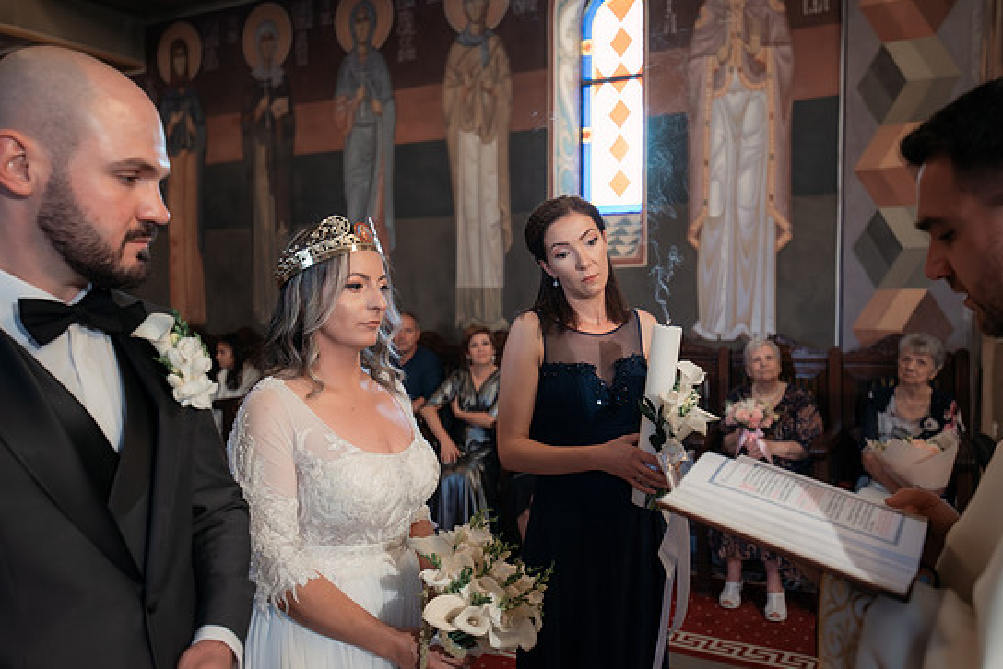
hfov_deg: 58.7
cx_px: 503
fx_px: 892
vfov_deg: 41.1
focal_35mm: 32
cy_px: 349
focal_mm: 30
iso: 5600
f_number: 2.8
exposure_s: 1/200
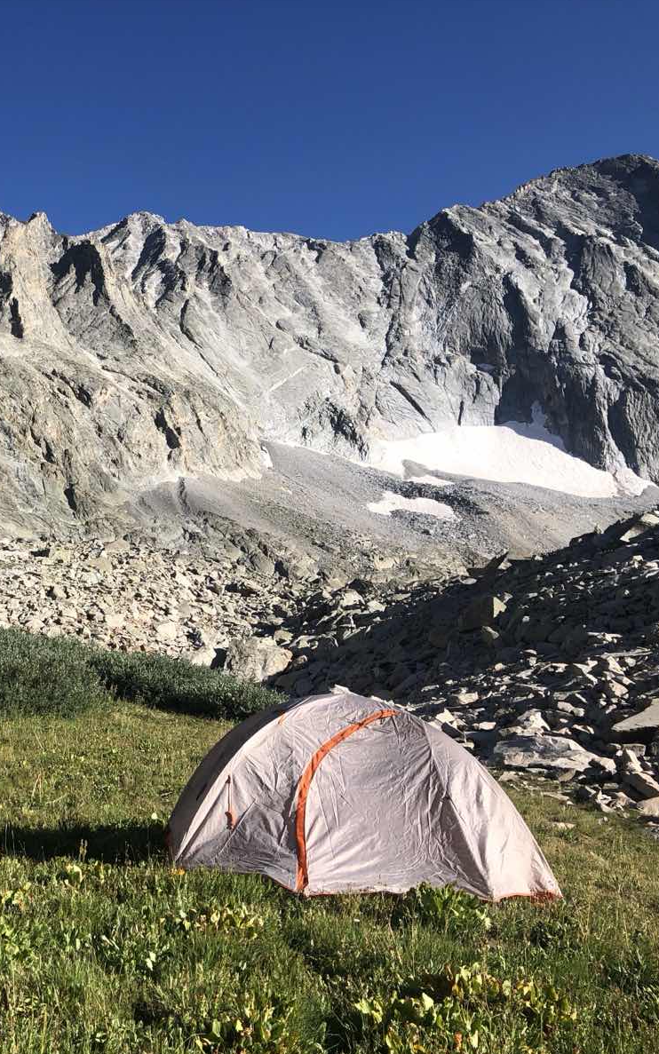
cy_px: 527
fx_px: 1149
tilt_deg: +11.2
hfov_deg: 29.5
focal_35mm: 40
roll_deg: -0.2
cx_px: -24
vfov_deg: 49.3
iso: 20
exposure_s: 1/1656
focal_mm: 4
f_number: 1.8
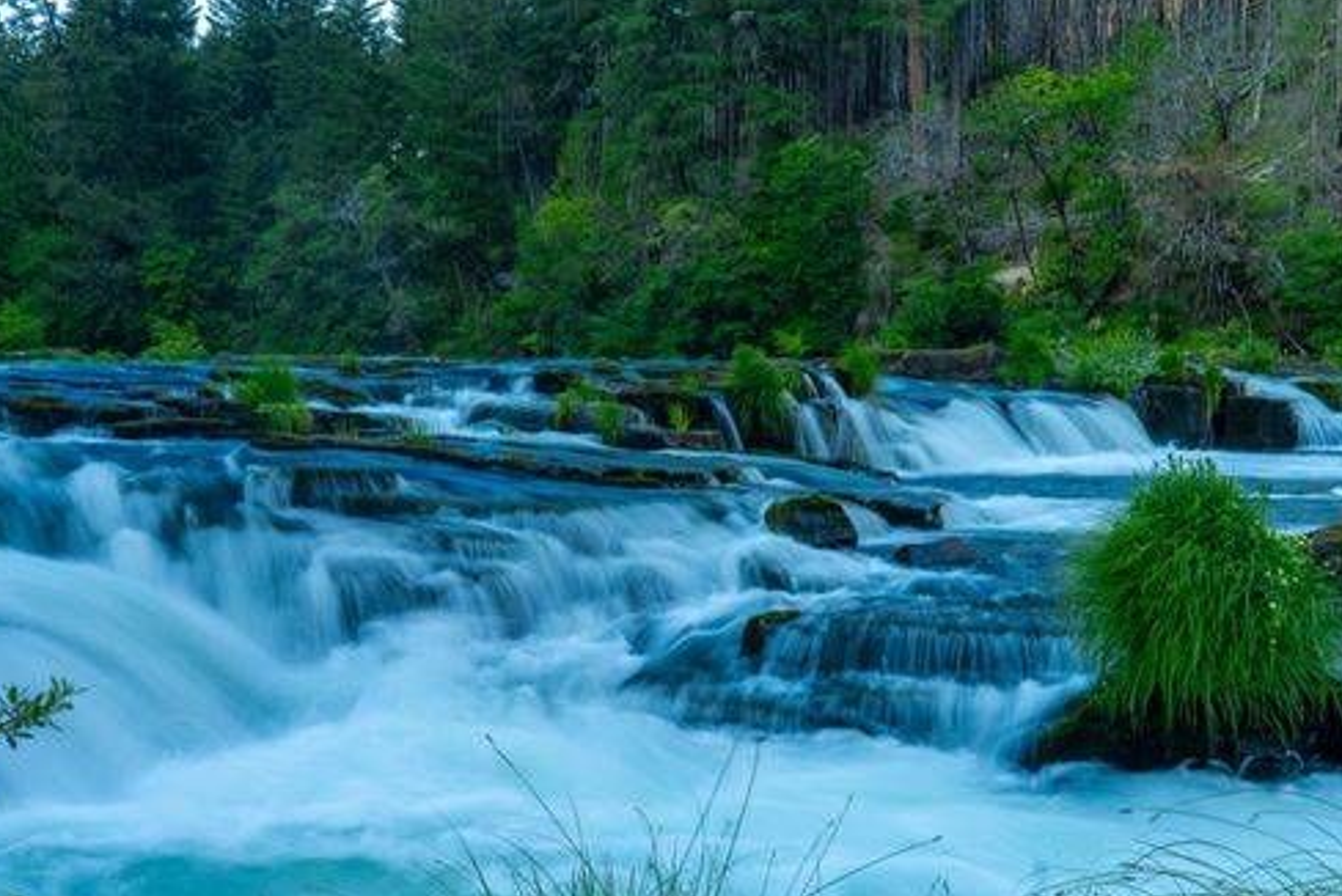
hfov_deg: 45.4
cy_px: 528
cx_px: 613
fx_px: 1604
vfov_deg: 31.2
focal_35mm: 43
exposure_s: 1/6
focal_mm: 35
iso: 640
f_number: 22
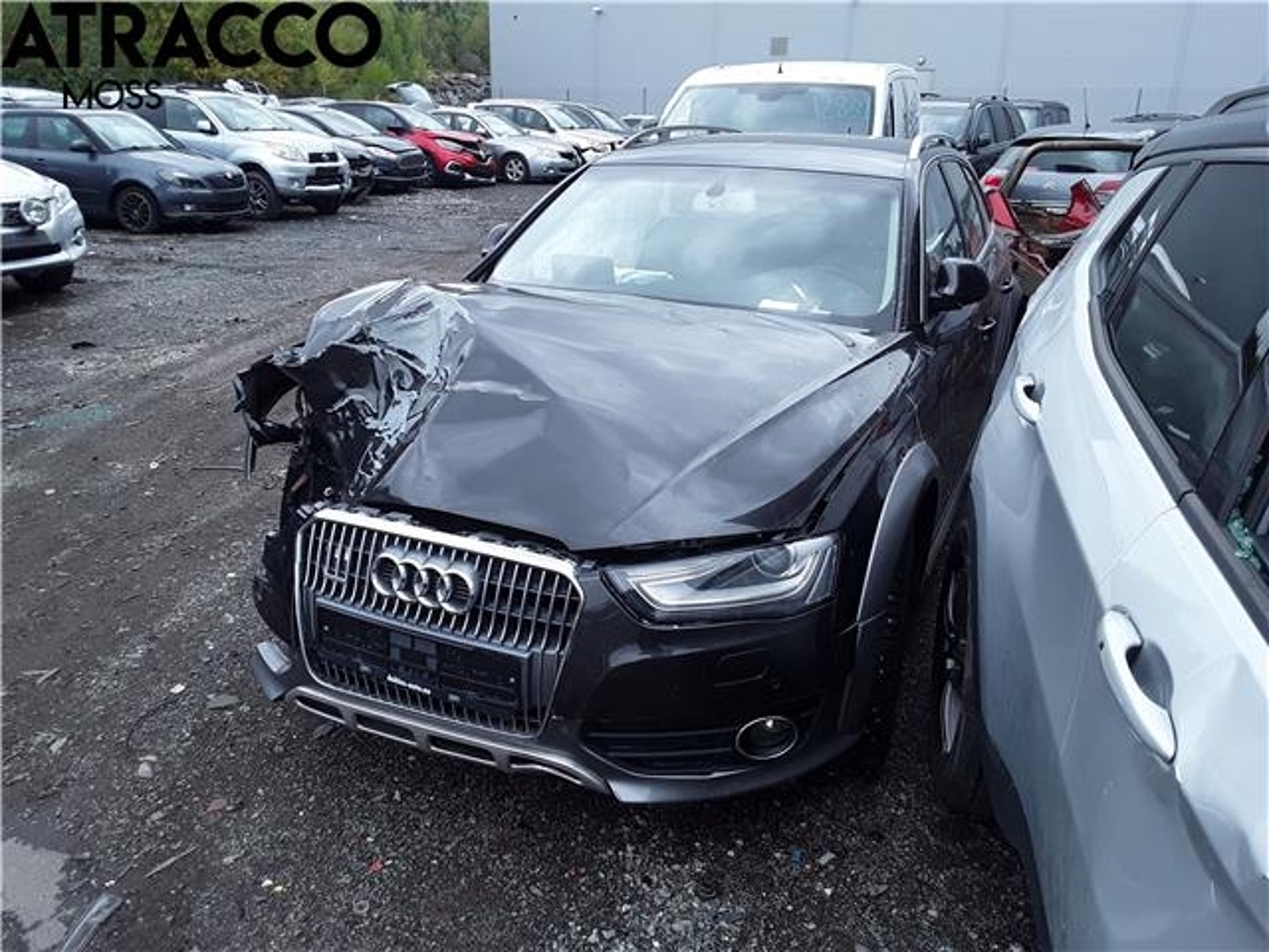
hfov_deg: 63.4
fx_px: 1026
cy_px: 476
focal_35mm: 28
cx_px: 634
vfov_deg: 49.7
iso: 40
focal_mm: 2.91
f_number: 1.9
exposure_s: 1/170
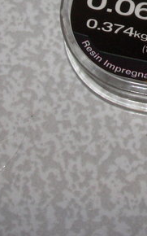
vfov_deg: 18.3
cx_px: 173
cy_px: -1
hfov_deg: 11.6
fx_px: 712
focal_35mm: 111
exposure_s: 1/32
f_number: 4.9
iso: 50
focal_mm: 6.3
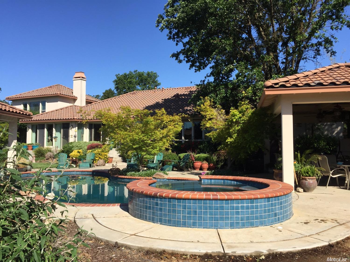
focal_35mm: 29
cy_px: 131
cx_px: 175
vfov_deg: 48.2
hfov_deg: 61.7
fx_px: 293
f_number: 2.2
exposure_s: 1/1883
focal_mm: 4.15
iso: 32
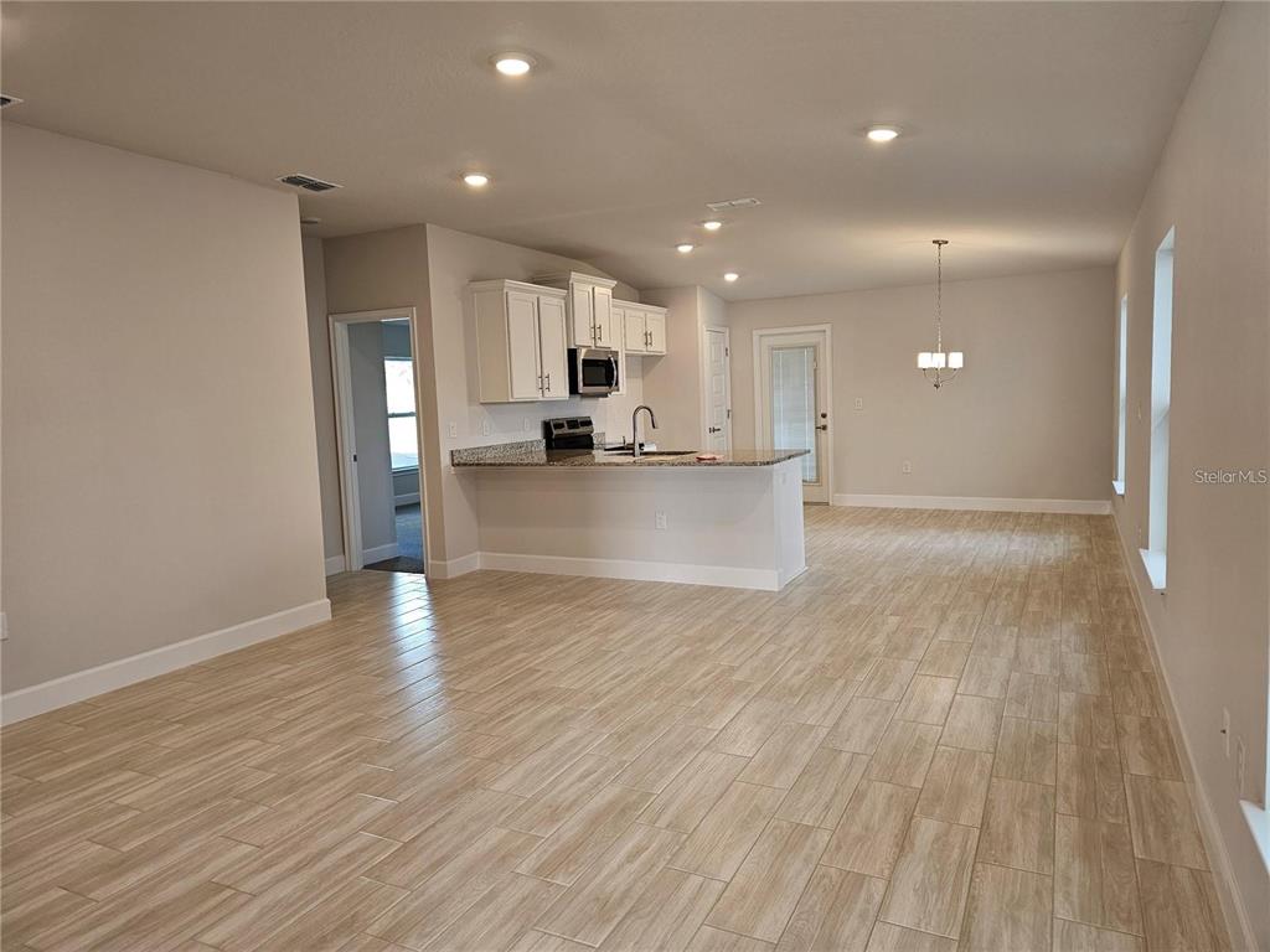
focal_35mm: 23
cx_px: 635
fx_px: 844
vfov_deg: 58.9
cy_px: 476
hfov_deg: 73.9
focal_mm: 6.3
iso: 100
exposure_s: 1/120
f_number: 1.7
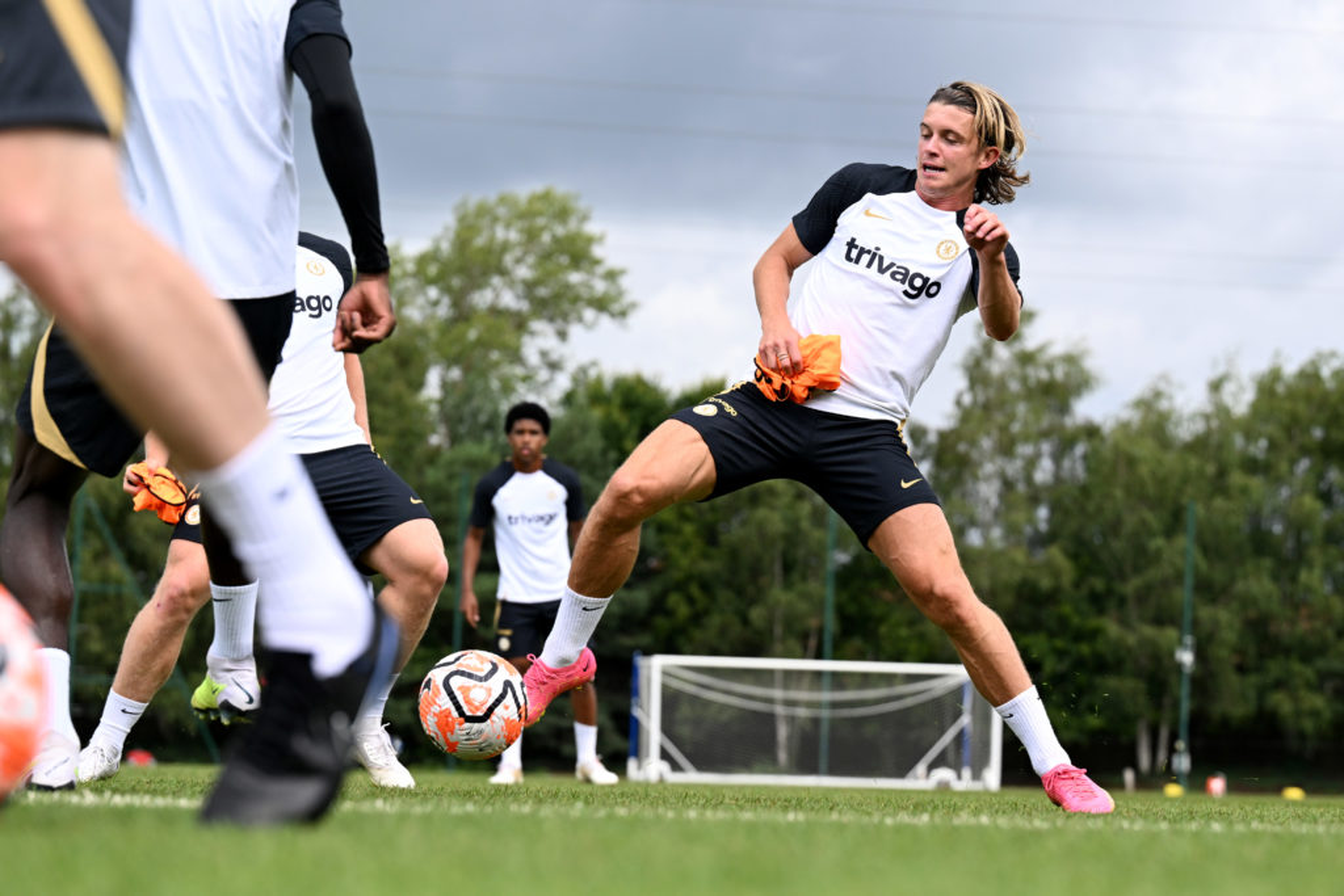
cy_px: 448
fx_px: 3622
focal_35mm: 97
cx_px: 672
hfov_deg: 21.0
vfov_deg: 14.1
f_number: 4
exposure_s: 1/2000
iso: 400
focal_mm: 97
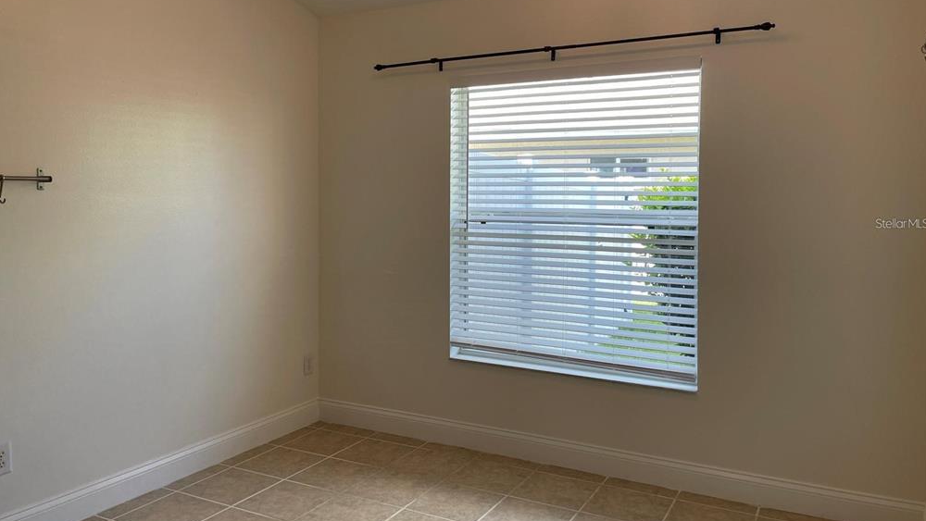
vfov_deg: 40.1
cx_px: 457
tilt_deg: +0.6
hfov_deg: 66.1
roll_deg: -0.4
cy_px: 223
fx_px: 712
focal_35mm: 29
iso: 32
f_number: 1.6
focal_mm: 4.2
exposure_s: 1/120
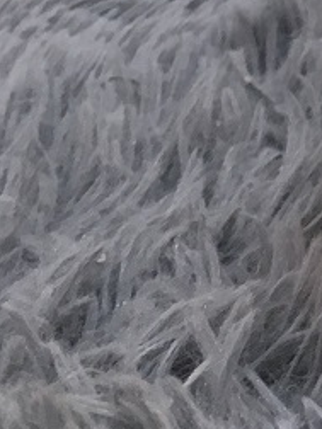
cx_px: 724
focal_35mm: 138
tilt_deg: -10.2
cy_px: -146
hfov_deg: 9.7
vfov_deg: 13.7
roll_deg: -1.4
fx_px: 1712
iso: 80
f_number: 2.2
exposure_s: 1/33
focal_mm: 4.15
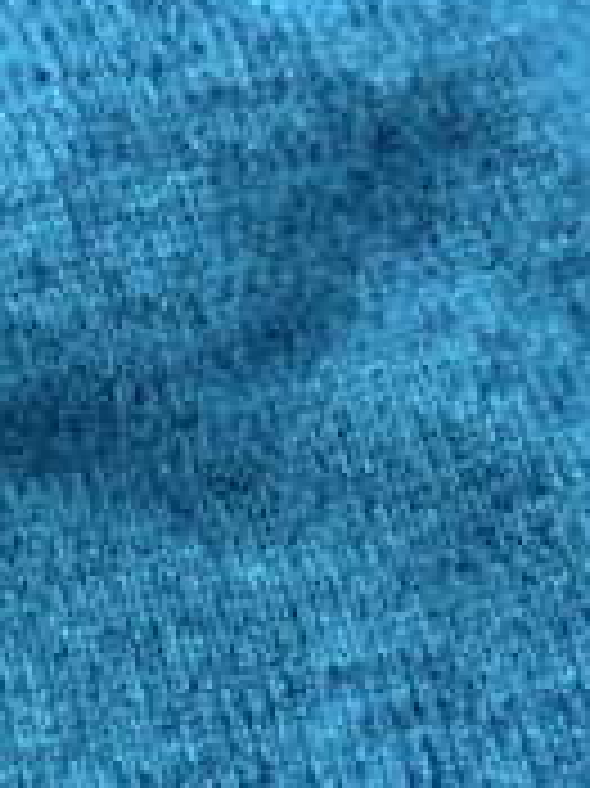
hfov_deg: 16.7
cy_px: 725
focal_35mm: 88
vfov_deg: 21.7
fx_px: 2002
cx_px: 203
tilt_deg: -52.6
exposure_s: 1/100
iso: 160
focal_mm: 6.76
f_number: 1.78
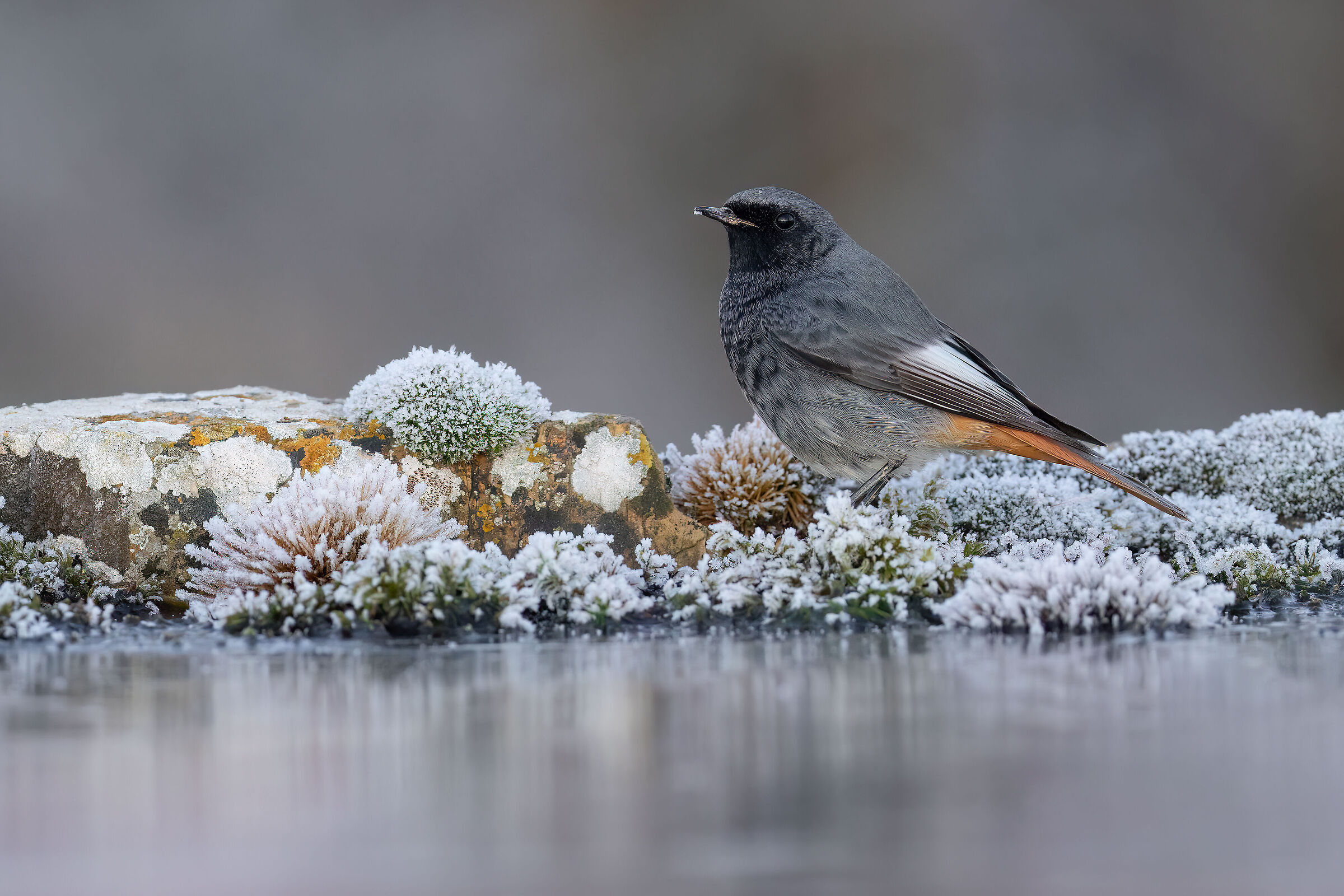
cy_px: 448
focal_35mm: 610
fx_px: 22772
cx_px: 672
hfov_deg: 3.4
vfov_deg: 2.3
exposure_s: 1/60
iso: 1600
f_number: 6.3
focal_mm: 407
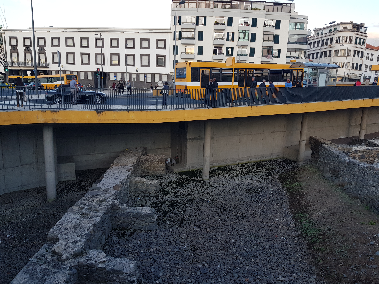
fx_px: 285
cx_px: 190
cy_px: 142
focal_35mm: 26
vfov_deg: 53.1
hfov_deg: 67.3
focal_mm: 4.2
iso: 40
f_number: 1.7
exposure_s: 1/240
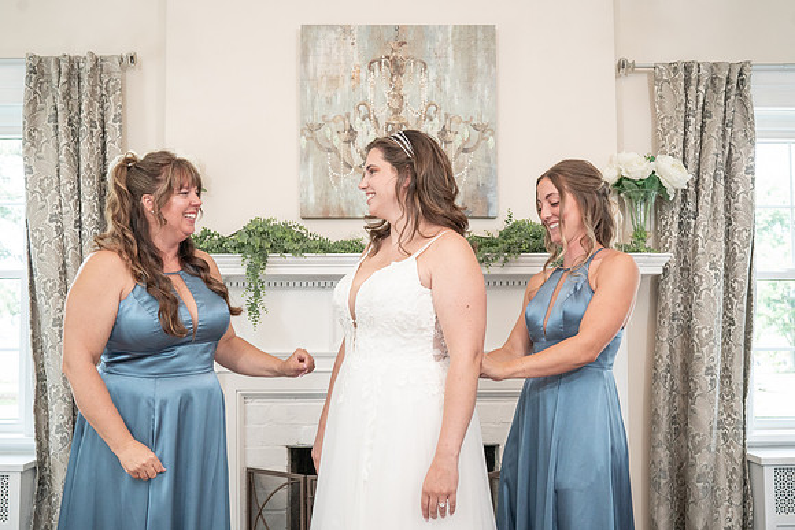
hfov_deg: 50.2
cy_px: 286
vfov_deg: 34.7
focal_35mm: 38
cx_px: 392
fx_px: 848
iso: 2000
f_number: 5.6
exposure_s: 1/200
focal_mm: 35
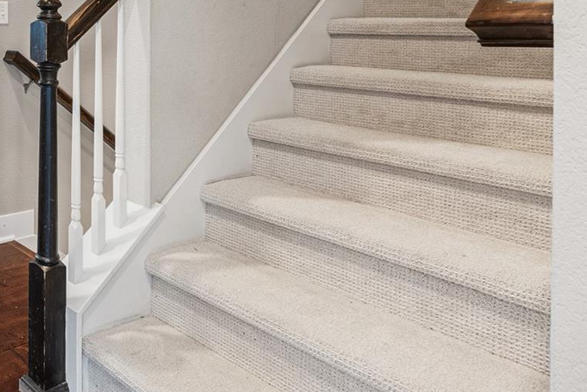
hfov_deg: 45.1
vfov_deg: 36.1
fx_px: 555
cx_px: -28
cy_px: 26
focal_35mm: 34
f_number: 8
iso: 200
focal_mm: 16
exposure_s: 1
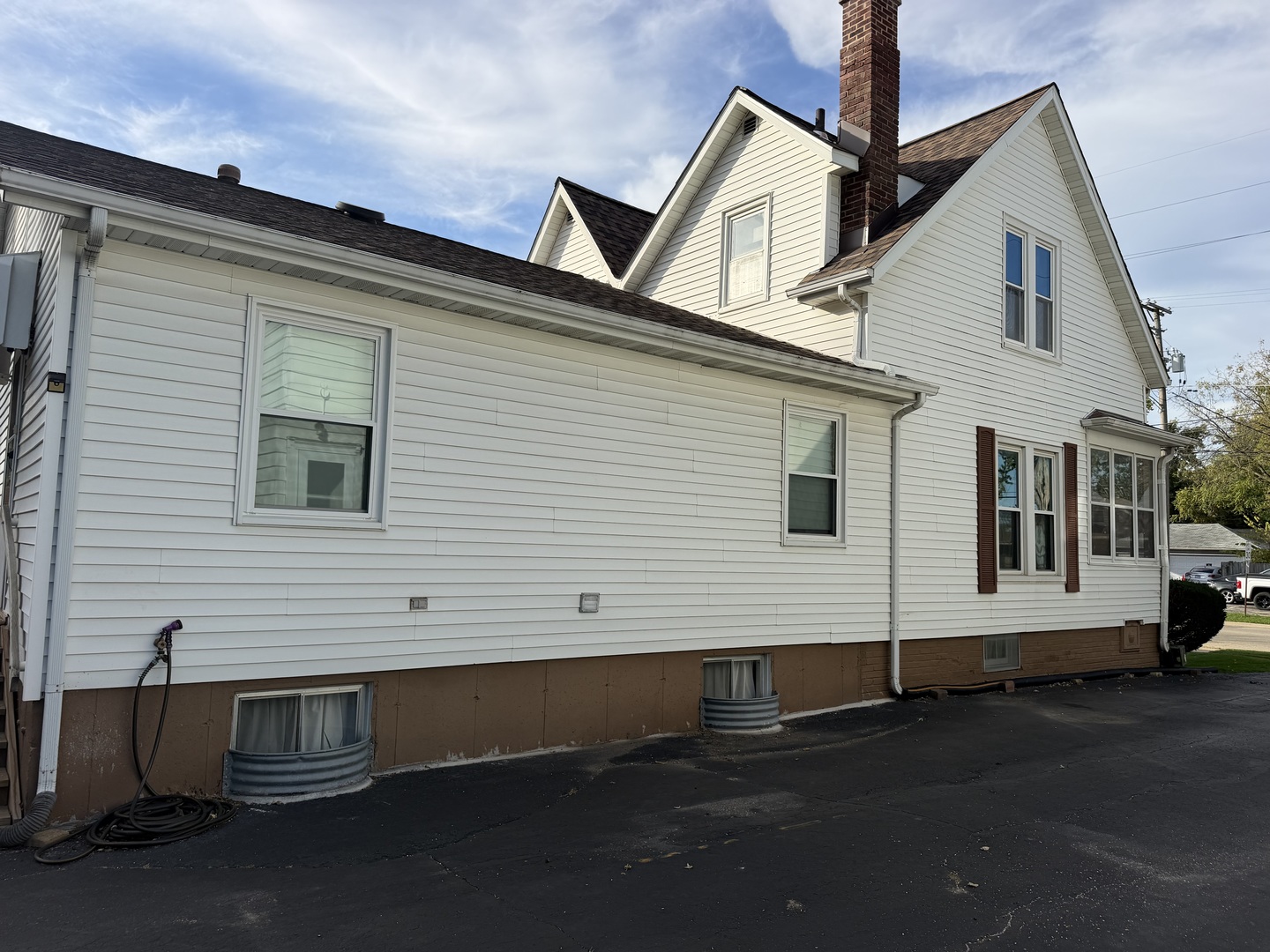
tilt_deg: +2.5
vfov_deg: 56.8
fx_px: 881
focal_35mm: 24
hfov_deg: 71.6
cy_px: 476
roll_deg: -1.8
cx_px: 635
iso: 80
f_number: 1.78
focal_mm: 6.76
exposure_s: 1/3953
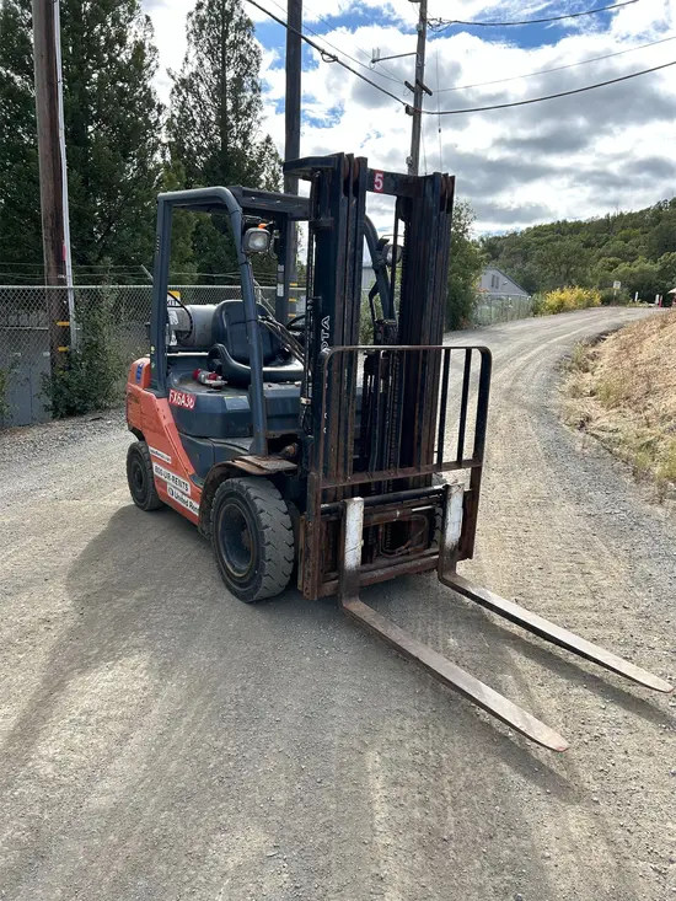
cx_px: 338
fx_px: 677
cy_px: 450
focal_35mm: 26
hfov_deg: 53.1
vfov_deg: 67.3
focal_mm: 5.7
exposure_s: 1/1972
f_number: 1.5
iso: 50
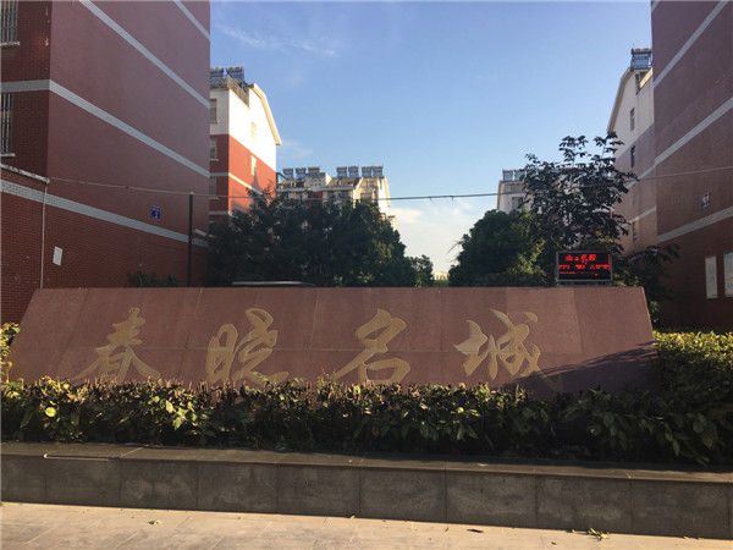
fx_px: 614
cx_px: 366
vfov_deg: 48.2
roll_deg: +0.2
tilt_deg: +1.8
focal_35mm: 29
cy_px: 275
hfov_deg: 61.7
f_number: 2.2
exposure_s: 1/712
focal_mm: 4.15
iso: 25
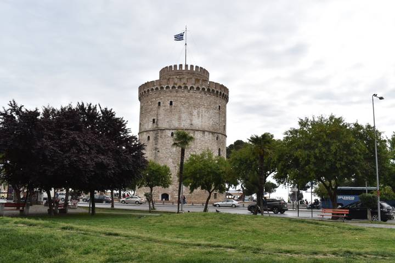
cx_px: 198
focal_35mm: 33
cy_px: 132
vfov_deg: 40.0
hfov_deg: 57.2
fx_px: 362
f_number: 10
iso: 200
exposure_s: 1/400
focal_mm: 22
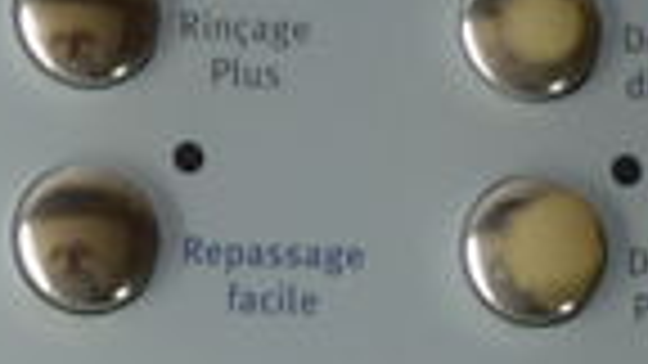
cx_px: -693
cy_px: 90
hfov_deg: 8.2
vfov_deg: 4.9
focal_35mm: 250
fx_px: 4296
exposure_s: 1/50
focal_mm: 5.5
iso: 80
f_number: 2.8
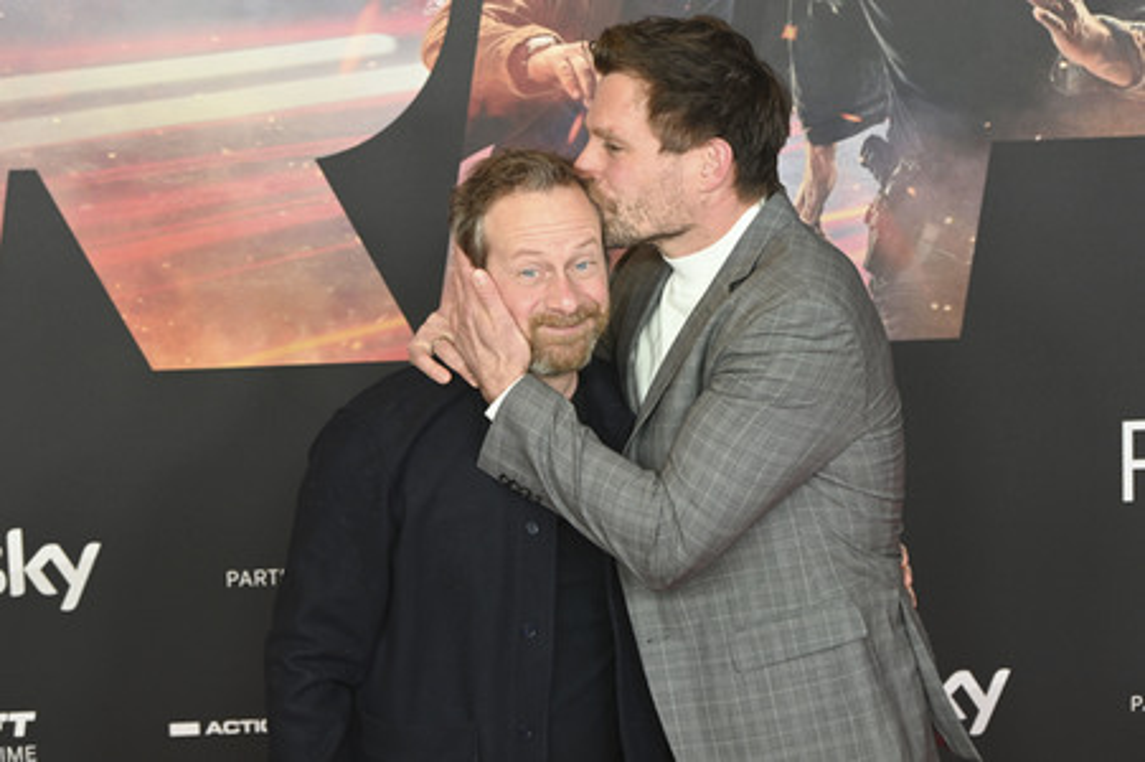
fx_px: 2415
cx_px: 572
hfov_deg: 26.7
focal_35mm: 76
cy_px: 381
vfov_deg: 17.9
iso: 1000
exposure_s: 1/160
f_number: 6
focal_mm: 76
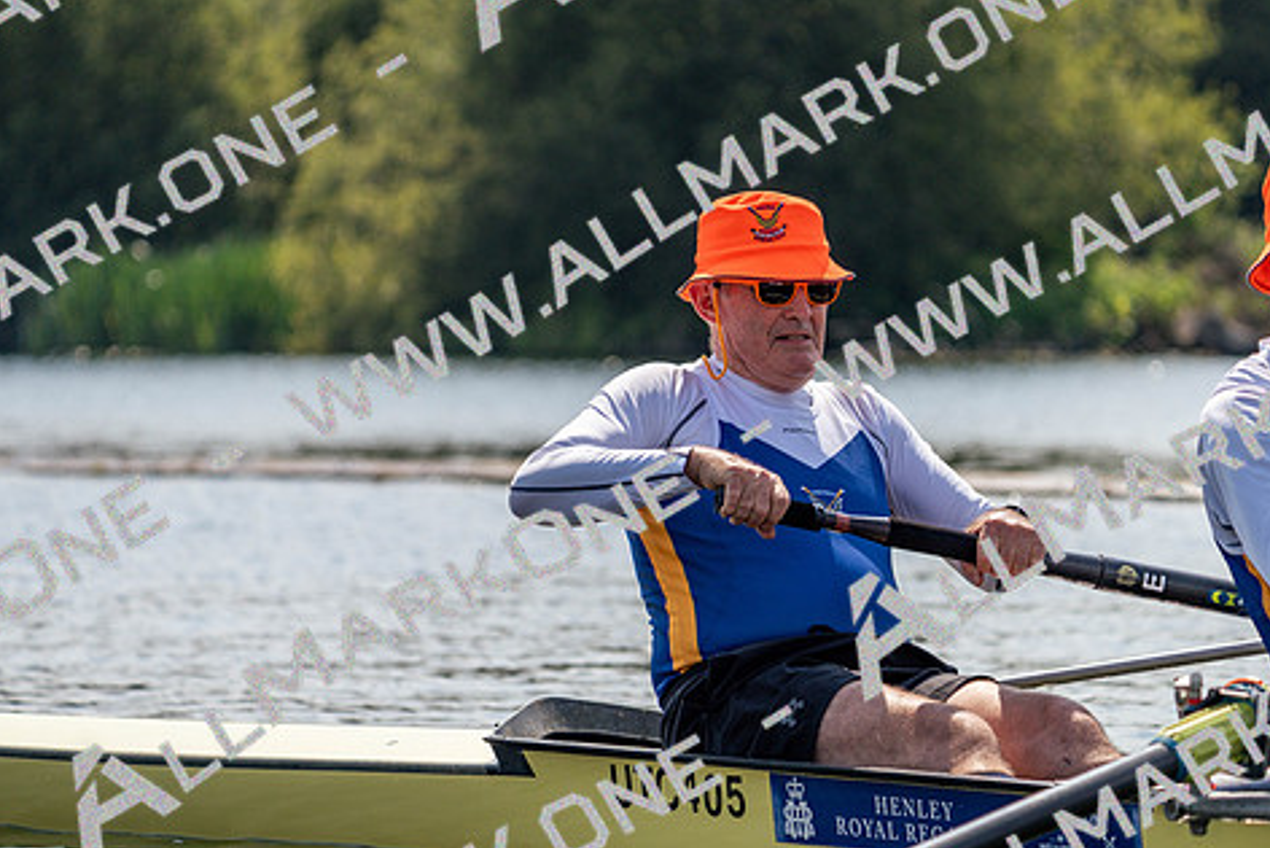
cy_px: 446
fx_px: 8680
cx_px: 619
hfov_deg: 8.4
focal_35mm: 246
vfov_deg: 5.6
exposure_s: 1/1600
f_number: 5.6
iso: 160
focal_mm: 200
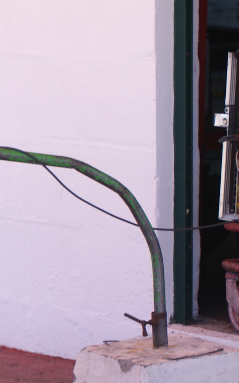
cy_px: 196
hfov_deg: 4.5
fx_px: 3031
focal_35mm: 291
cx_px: -210
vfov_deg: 7.2
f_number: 4.5
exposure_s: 1/125
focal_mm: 55
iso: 100
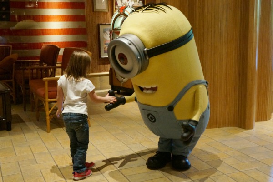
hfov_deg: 47.9
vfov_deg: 33.0
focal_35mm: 40
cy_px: 91
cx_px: 136
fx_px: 307
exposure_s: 1/60
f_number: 4
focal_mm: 27
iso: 3200
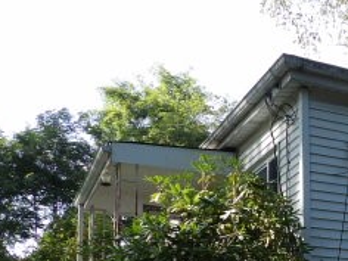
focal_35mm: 65
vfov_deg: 21.3
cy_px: 293
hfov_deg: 26.6
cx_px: 413
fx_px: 653
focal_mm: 4.3
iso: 100
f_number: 3.2
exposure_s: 1/224
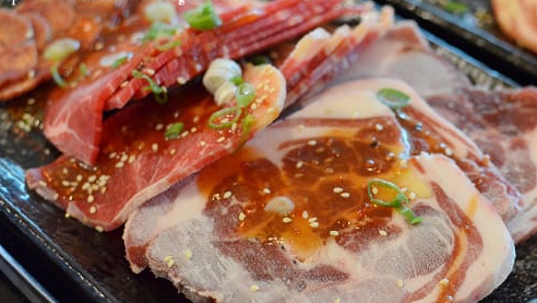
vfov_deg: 17.3
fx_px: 992
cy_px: 174
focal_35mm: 70
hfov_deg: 30.2
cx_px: 336
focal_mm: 35
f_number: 3.2
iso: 1600
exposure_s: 1/160
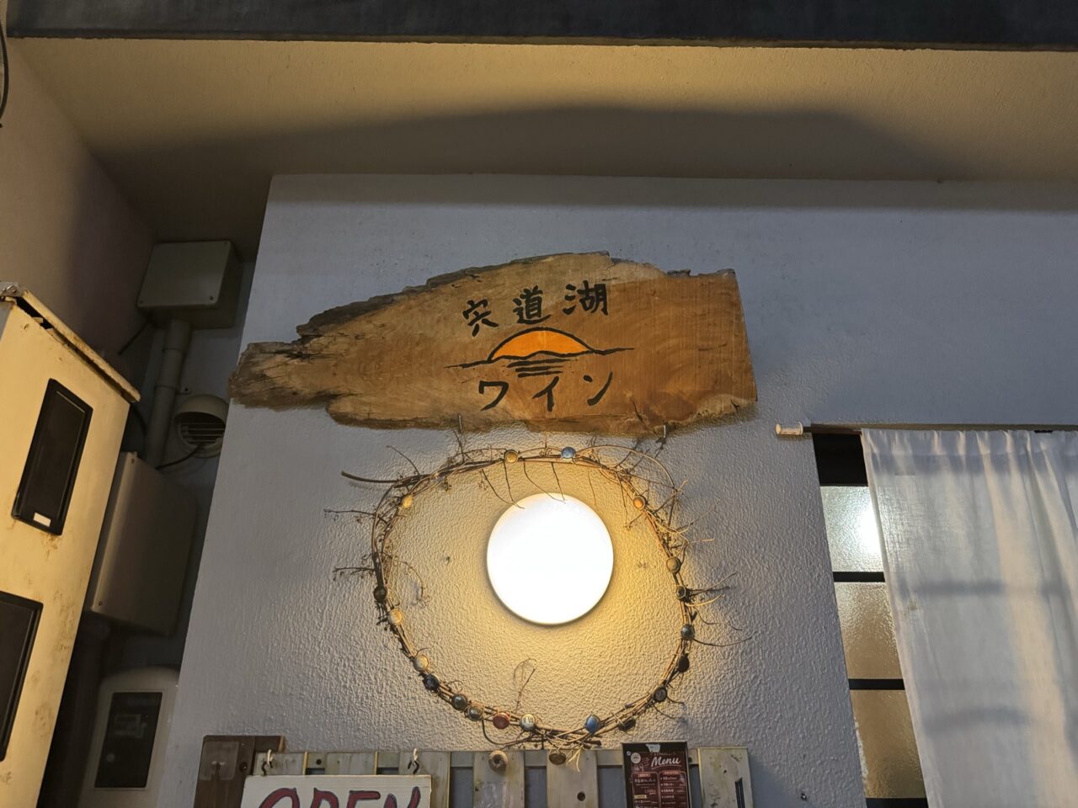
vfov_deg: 56.8
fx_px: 747
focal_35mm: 24
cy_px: 404
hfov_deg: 71.6
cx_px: 539
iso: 800
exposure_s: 1/60
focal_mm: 6.76
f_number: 1.78
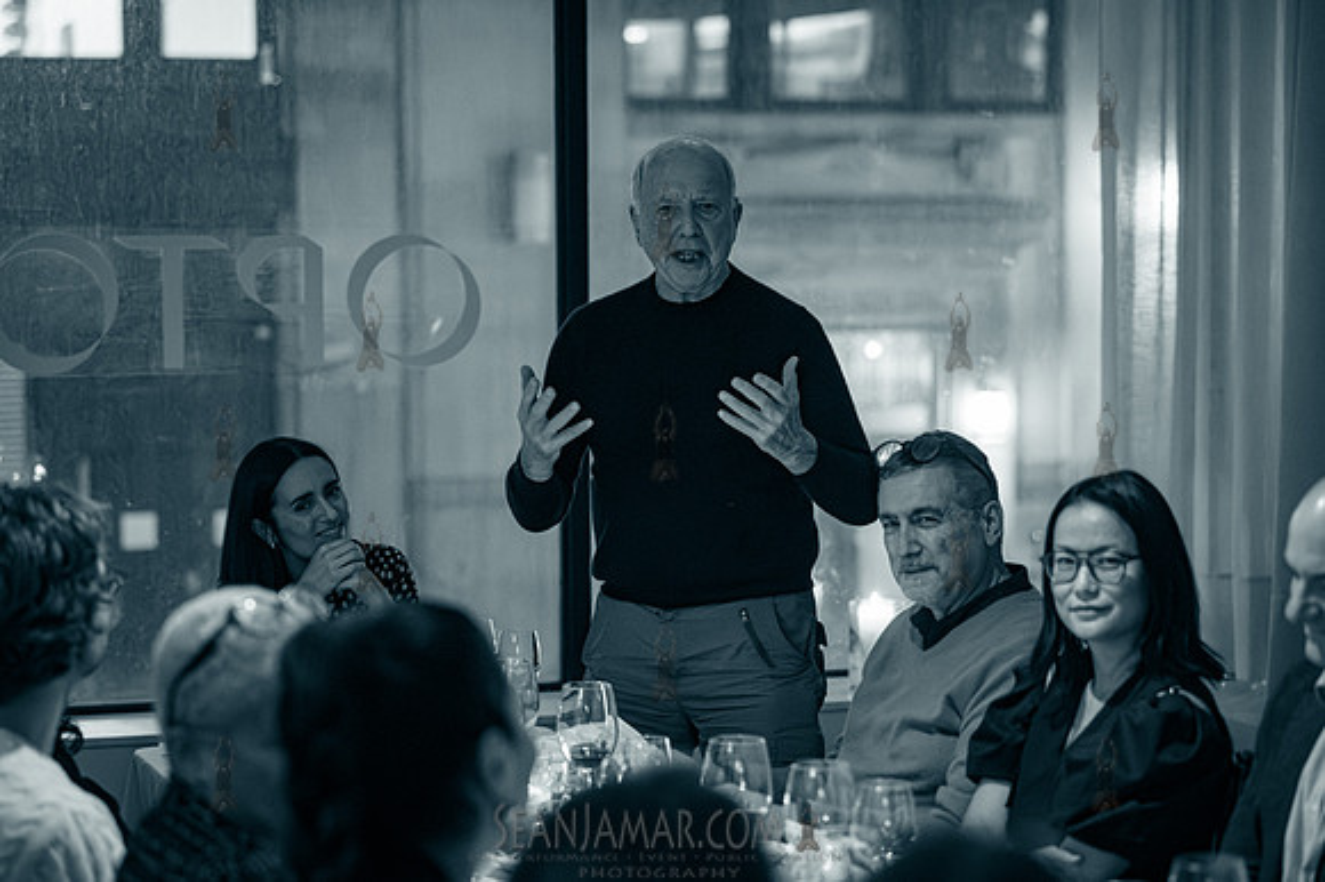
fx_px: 3053
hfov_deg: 24.5
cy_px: 441
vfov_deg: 16.4
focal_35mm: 83
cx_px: 662
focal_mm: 83
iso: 16000
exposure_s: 1/125
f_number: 2.8
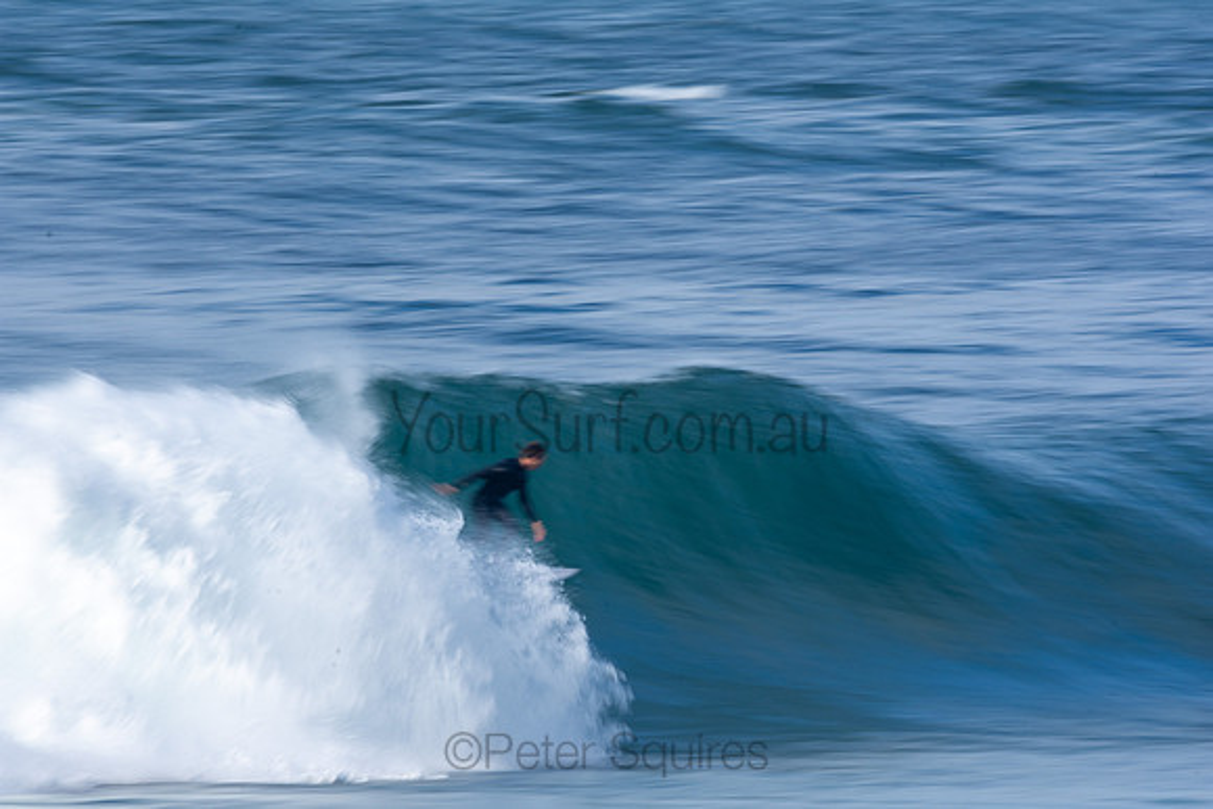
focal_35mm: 750
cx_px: 606
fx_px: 25276
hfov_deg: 2.7
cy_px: 404
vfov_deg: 1.8
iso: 100
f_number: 22
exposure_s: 1/30
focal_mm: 500
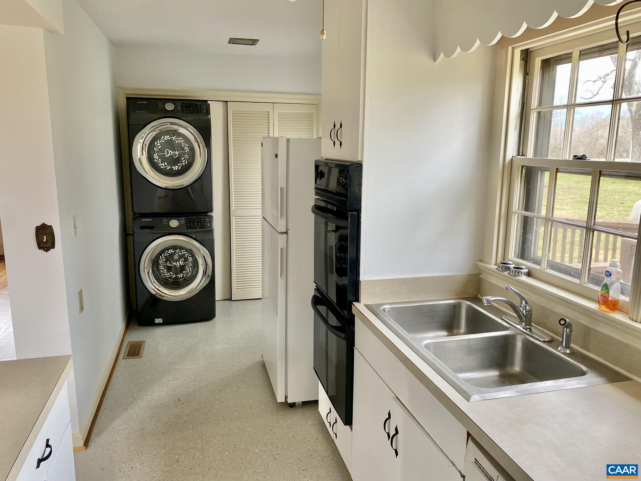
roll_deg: -0.5
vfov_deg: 53.1
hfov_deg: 67.3
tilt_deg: -9.4
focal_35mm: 26
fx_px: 481
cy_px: 240
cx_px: 320
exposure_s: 1/60
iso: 80
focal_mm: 4.25
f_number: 1.8
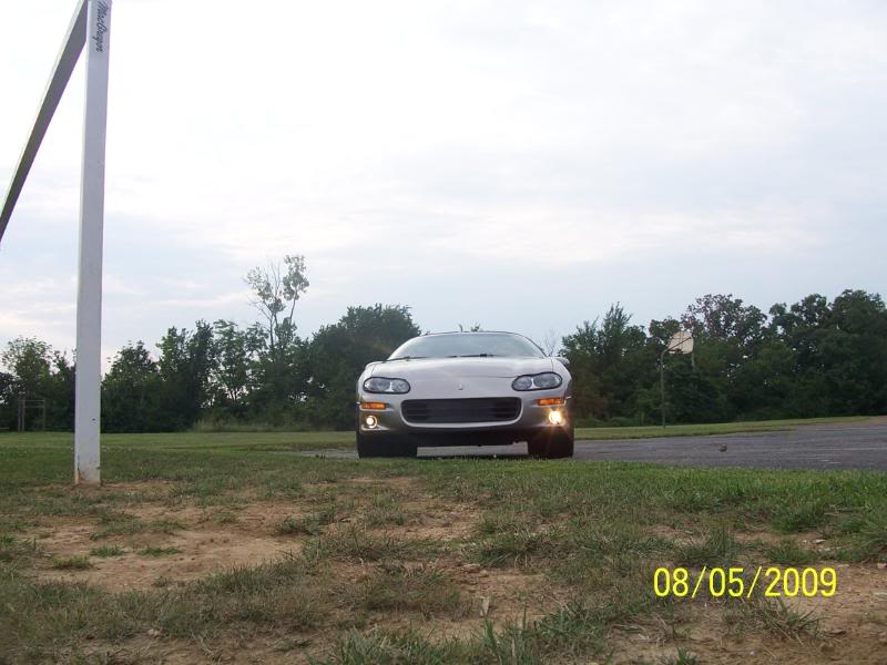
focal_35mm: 35
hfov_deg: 52.6
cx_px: 444
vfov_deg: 40.7
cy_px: 332
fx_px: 897
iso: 80
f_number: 2.8
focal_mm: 6
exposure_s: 1/350
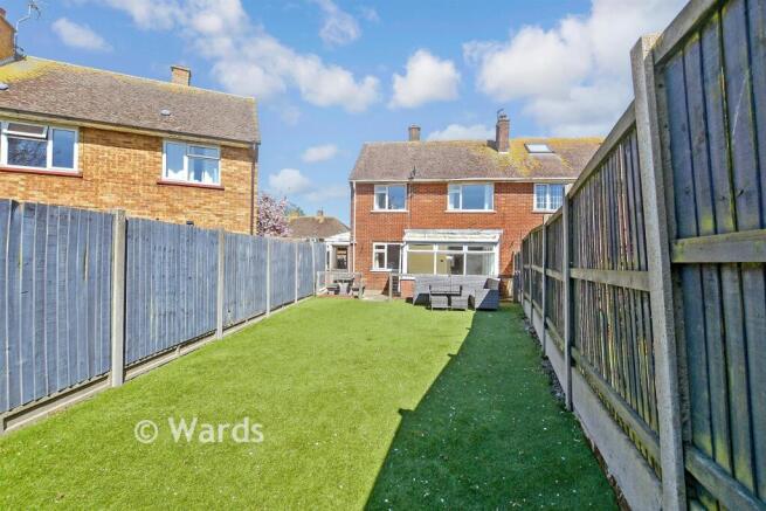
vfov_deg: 77.4
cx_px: 383
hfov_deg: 100.4
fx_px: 319
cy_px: 256
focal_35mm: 15
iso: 160
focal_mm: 10
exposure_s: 1/320
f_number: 8
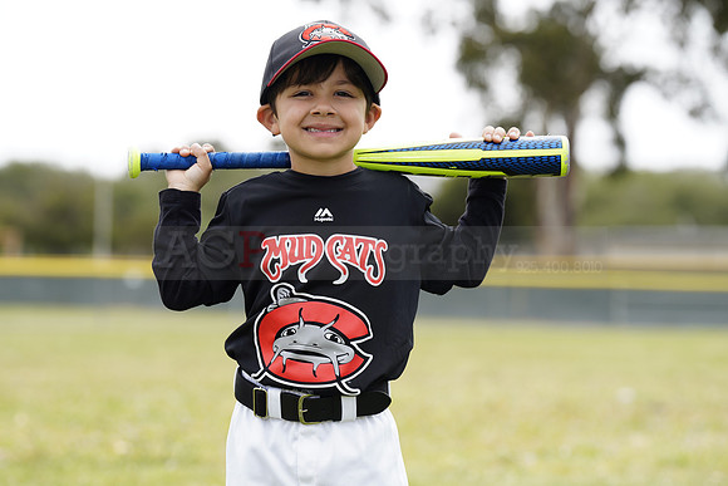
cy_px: 243
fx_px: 3115
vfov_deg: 8.9
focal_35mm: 154
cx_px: 364
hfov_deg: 13.3
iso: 100
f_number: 5.6
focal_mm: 154
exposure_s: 1/250
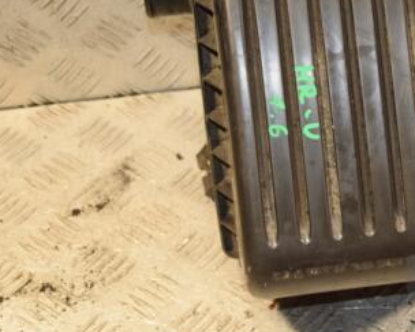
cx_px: 381
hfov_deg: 17.0
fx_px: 1363
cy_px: 93
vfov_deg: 13.8
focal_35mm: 111
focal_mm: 40
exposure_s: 1/160
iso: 800
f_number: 4.8
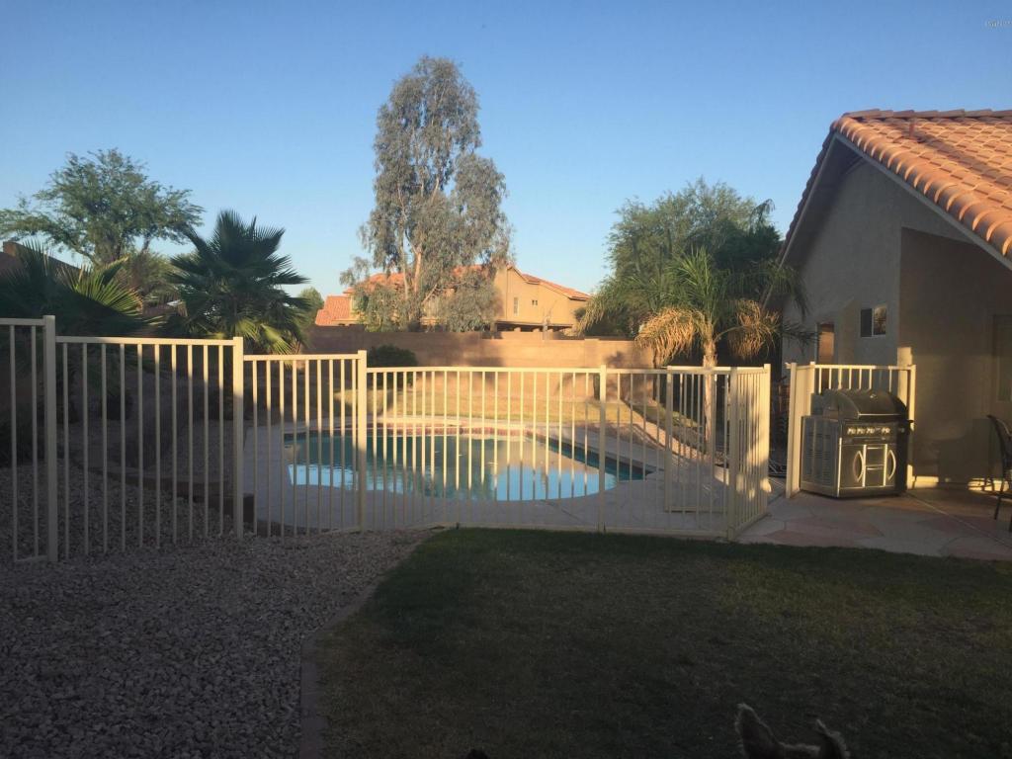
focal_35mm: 29
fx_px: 848
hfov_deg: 61.7
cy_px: 380
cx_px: 506
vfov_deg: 48.2
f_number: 2.2
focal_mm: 4.15
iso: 32
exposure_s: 1/879
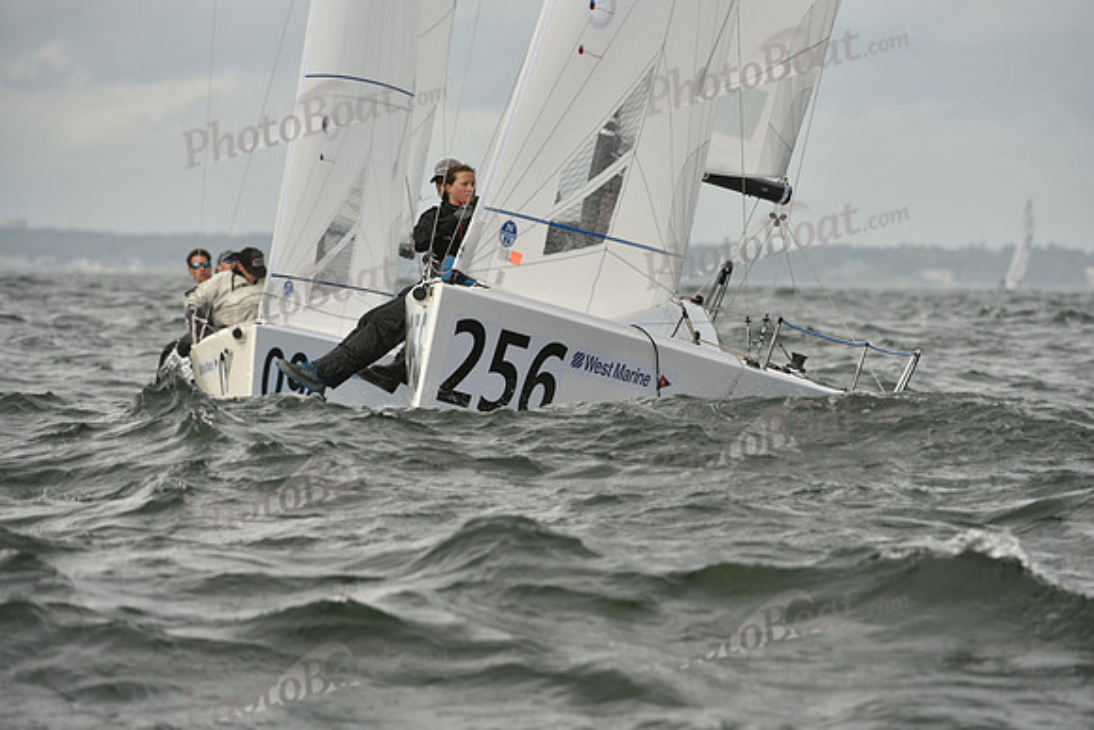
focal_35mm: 310
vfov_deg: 4.4
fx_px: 9422
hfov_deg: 6.6
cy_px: 365
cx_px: 547
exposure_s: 1/1250
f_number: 6.3
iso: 320
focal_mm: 310
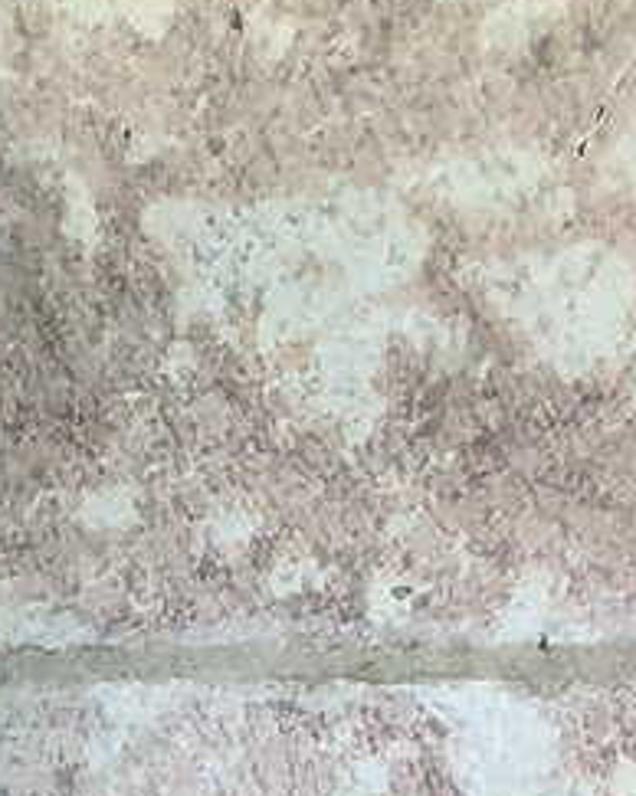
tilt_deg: -12.5
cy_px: 1549
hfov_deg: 7.5
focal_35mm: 180
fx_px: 4241
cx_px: -1272
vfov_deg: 10.0
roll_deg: +0.8
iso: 50
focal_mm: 4
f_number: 1.8
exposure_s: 1/120
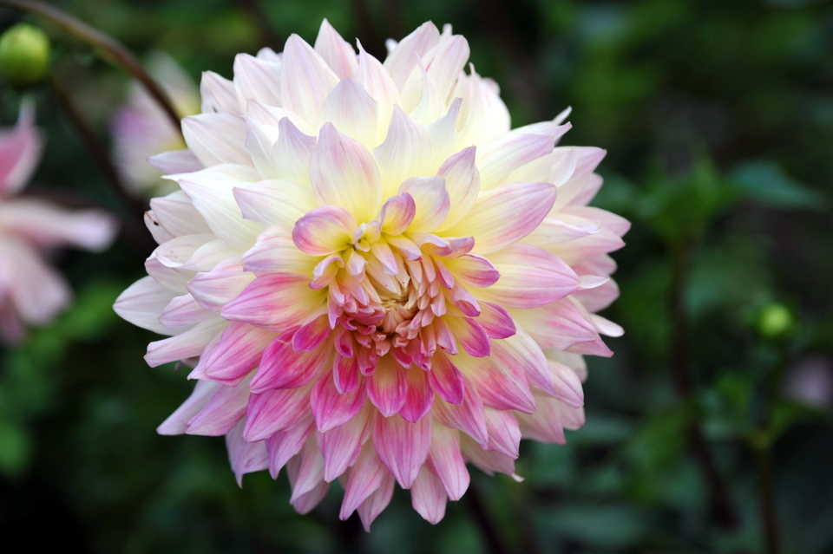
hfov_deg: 15.2
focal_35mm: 135
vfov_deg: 10.1
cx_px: 416
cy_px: 277
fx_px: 3122
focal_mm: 135
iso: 200
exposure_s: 1/160
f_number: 6.3
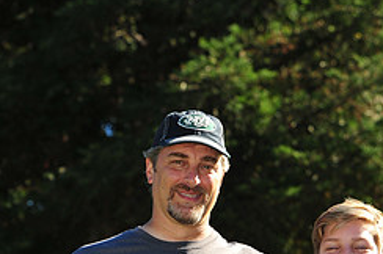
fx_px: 2529
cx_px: 265
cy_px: 447
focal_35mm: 238
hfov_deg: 8.7
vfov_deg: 5.7
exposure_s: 1/800
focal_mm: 100
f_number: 6.3
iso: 400
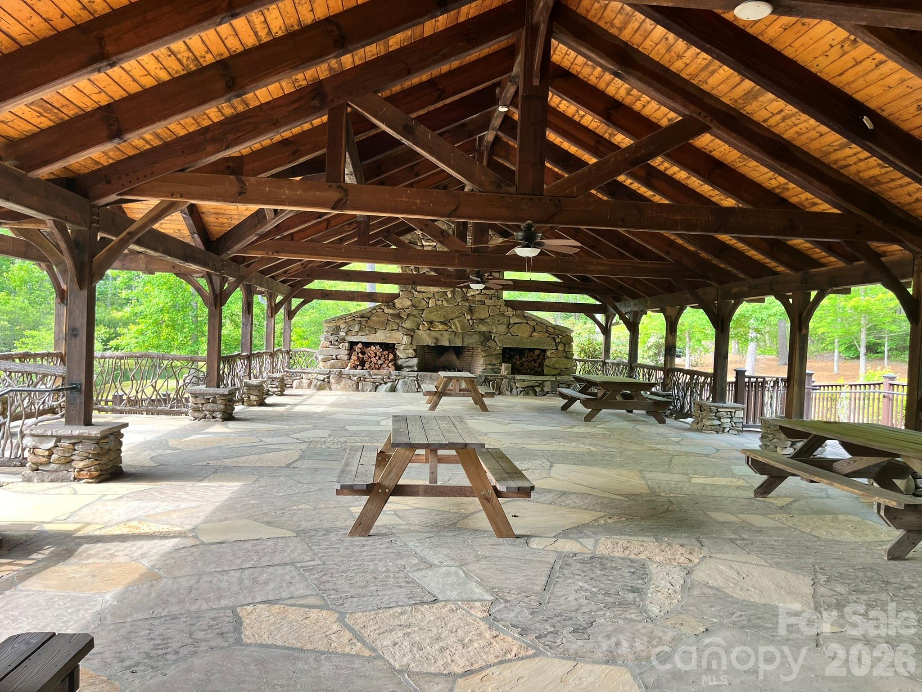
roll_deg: -2.3
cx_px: 461
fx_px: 693
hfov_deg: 67.3
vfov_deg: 53.1
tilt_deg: -0.9
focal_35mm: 26
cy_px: 346
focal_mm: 5.1
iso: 50
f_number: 1.6
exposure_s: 1/121
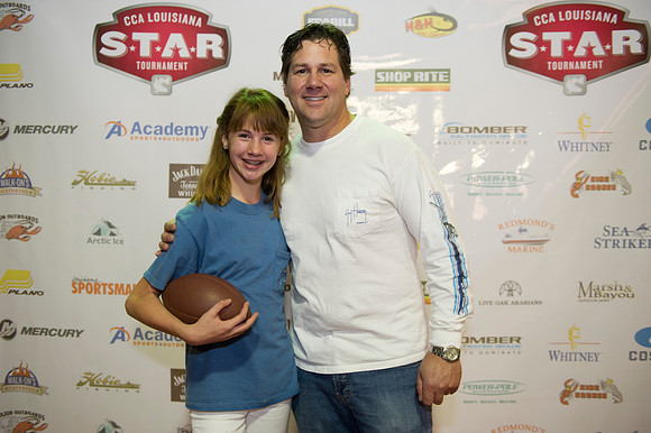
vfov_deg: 38.8
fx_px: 614
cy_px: 216
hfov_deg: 55.8
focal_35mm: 34
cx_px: 326
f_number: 3.5
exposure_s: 1/60
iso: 1250
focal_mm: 34
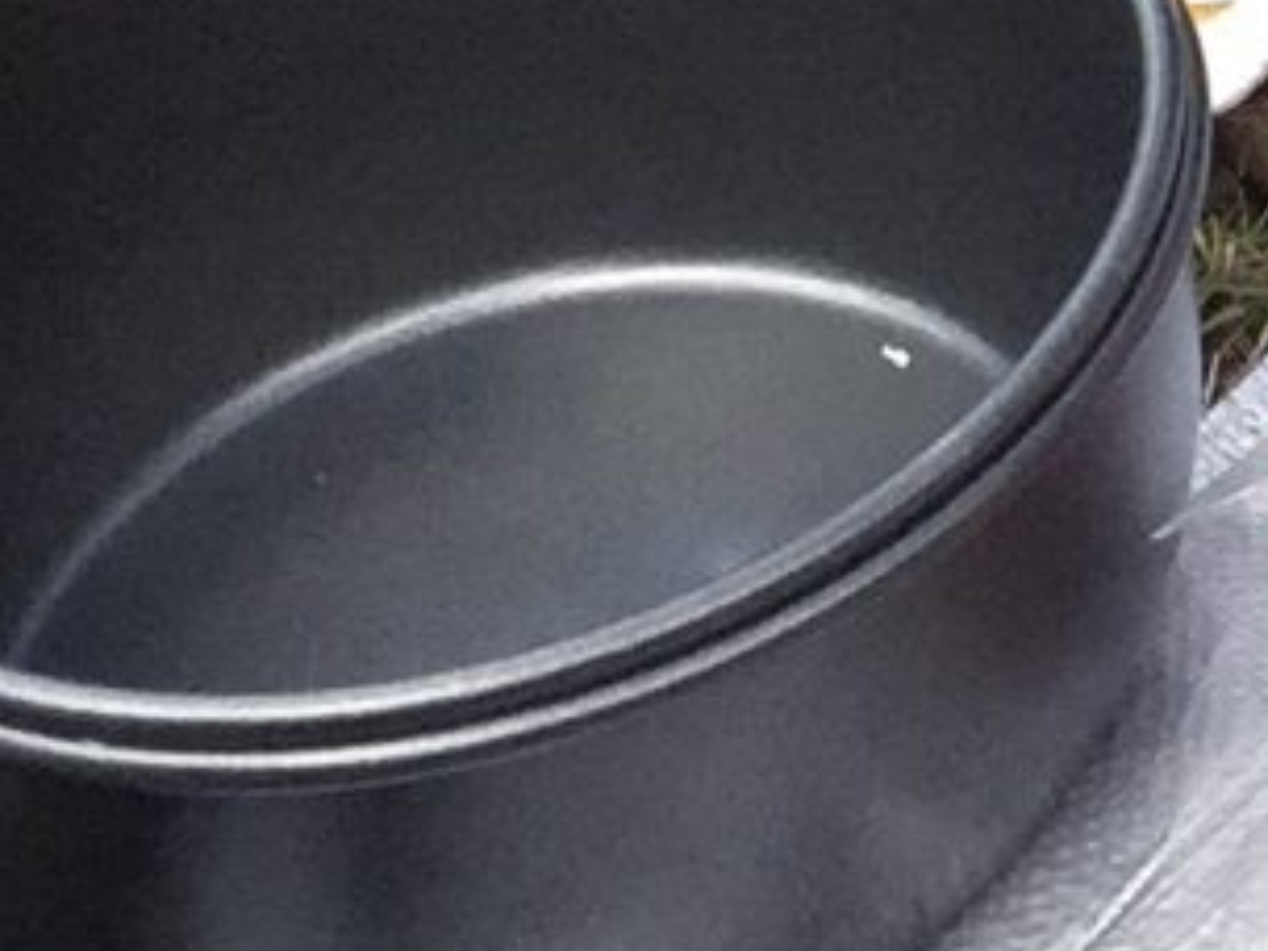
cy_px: -1472
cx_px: 2690
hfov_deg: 9.5
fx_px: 6996
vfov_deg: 7.2
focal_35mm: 191
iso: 32
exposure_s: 1/327
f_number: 2.2
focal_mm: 4.15
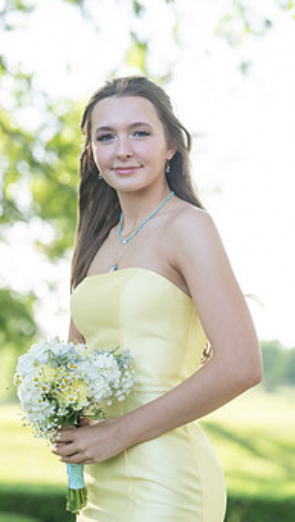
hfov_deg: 12.6
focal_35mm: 96
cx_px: 160
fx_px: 1332
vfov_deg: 22.2
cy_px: 290
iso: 160
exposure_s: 1/1000
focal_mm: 50
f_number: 1.8
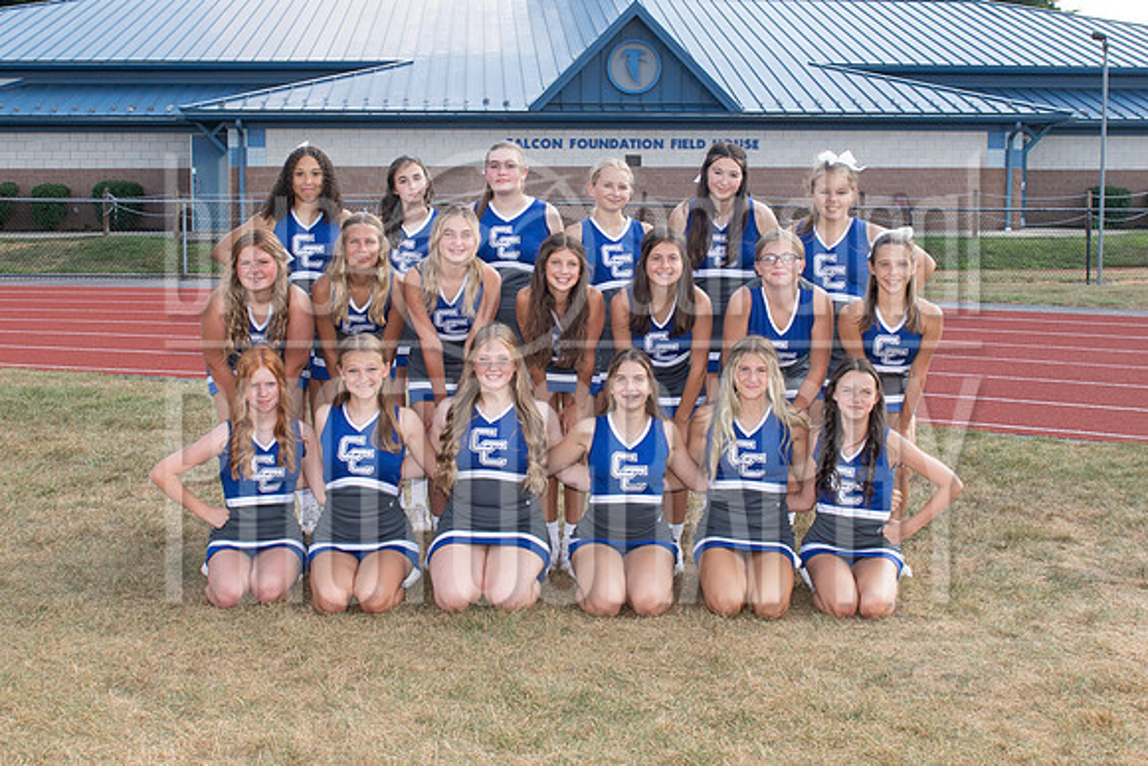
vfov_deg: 28.9
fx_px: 1485
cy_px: 314
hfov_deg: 42.3
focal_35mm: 47
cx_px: 576
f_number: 9
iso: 500
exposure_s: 1/250
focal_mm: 24
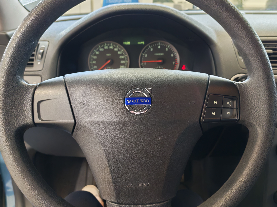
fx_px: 264
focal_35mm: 33
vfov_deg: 42.9
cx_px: 138
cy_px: 104
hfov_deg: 55.4
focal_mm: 6.12
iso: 1000
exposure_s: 1/100
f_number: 1.9
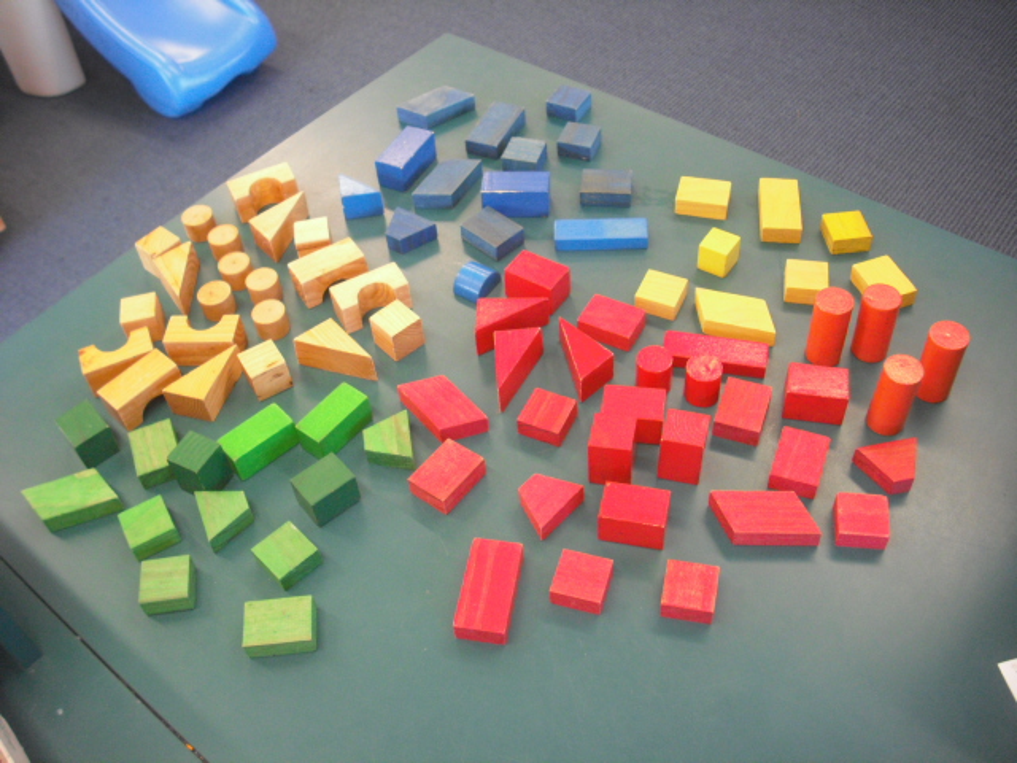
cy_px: 382
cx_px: 508
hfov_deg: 49.0
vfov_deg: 37.7
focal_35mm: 38
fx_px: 1116
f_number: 2.8
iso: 200
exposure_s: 1/80
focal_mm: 6.2
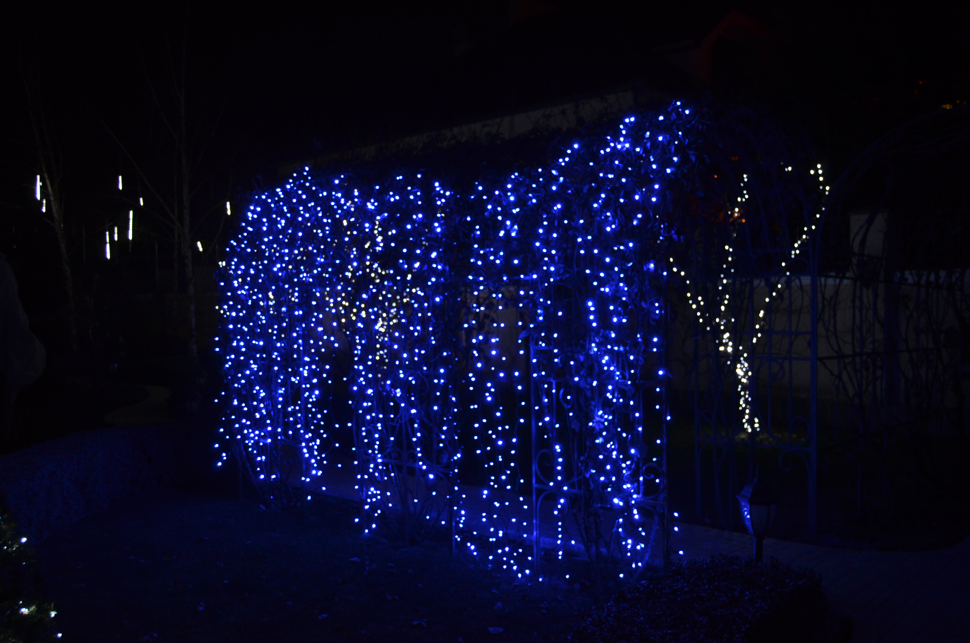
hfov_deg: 57.3
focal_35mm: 33
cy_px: 322
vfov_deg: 39.8
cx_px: 485
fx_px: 887
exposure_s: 1/30
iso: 800
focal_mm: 22
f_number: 3.5
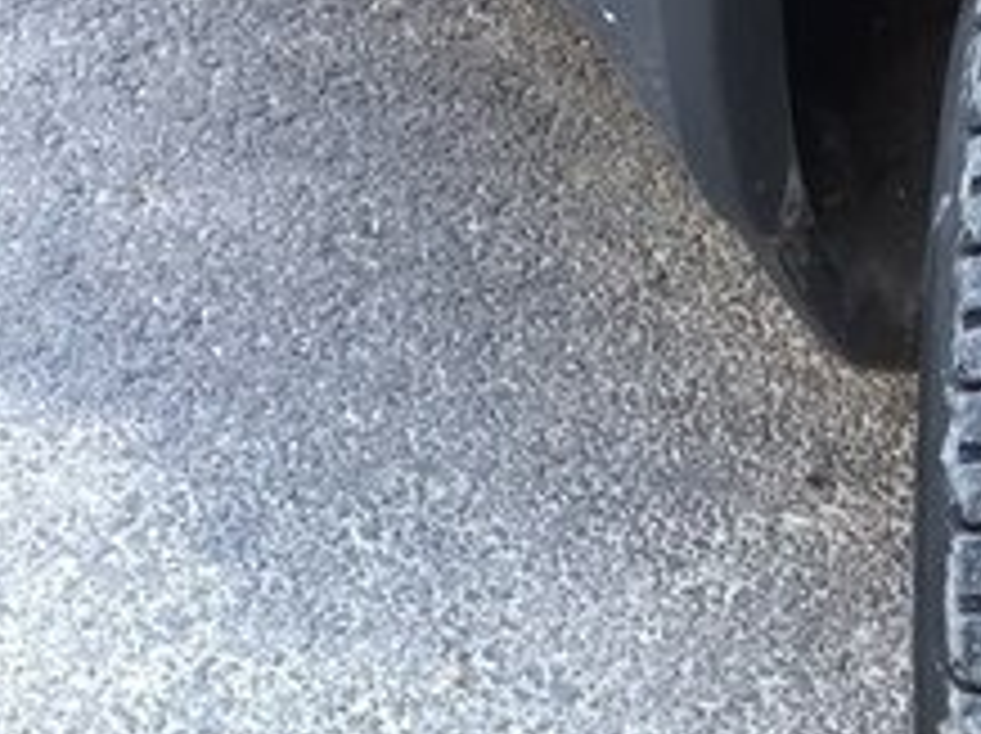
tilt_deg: -54.9
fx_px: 2491
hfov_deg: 20.5
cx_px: 1256
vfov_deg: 15.7
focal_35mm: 88
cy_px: 1006
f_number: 2.2
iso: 32
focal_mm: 4.15
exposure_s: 1/50
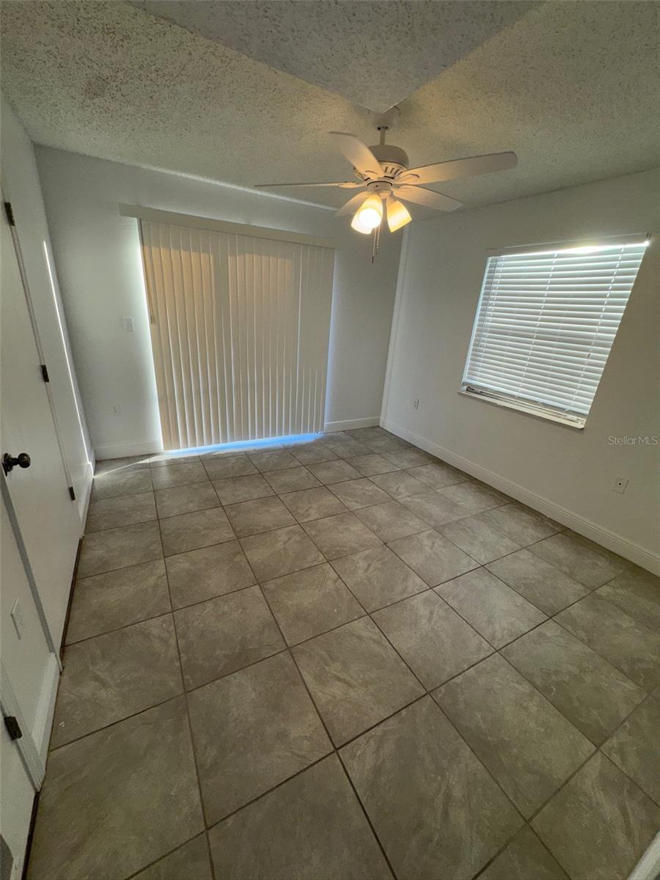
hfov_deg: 85.7
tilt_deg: -21.0
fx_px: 356
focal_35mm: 14
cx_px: 330
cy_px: 440
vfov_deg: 102.1
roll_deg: -3.6
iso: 50
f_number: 2.2
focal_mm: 2.22
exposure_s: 1/122
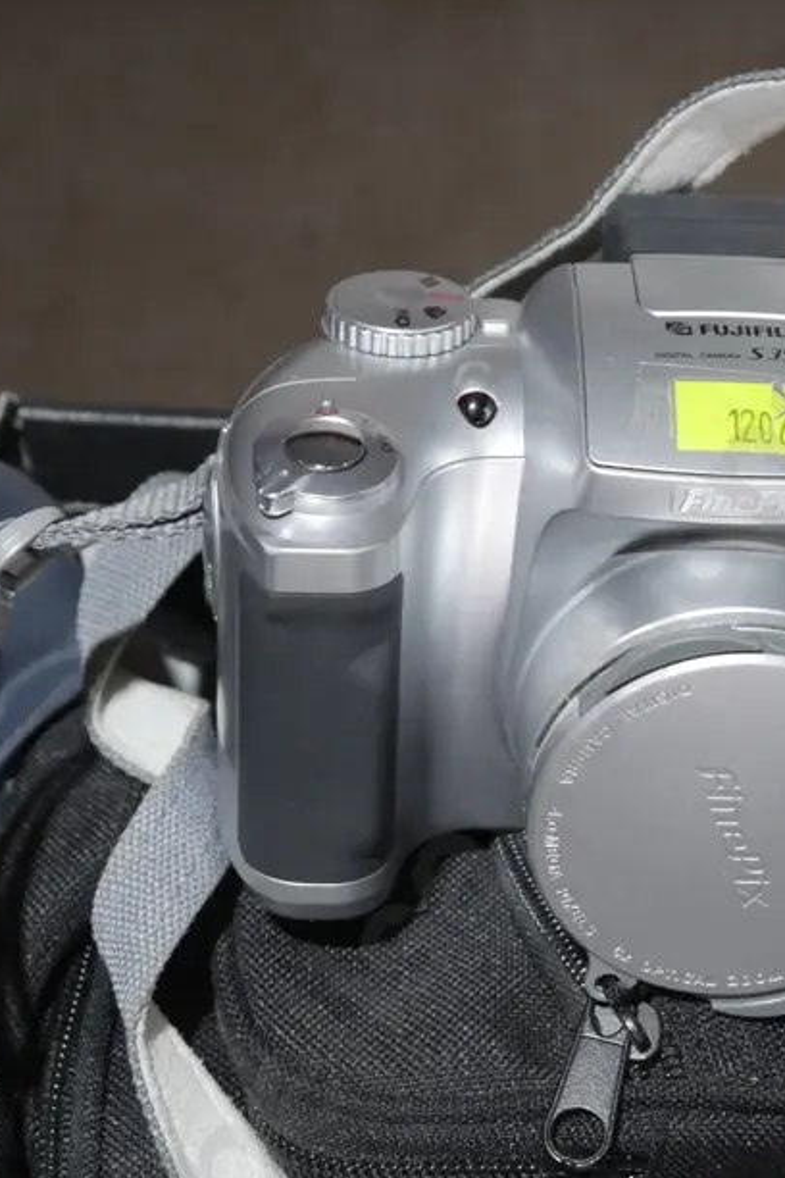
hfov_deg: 14.5
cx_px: 526
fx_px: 3074
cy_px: 783
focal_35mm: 94
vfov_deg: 21.6
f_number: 5.3
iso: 800
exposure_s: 1/60
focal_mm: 27
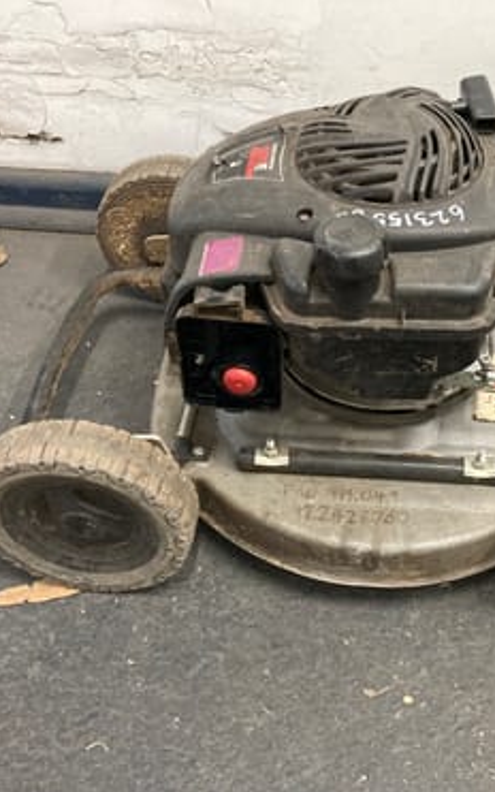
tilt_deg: -47.8
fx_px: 863
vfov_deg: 49.3
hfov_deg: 31.6
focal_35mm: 40
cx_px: 356
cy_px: 396
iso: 250
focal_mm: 3.99
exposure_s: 1/50
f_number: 1.8
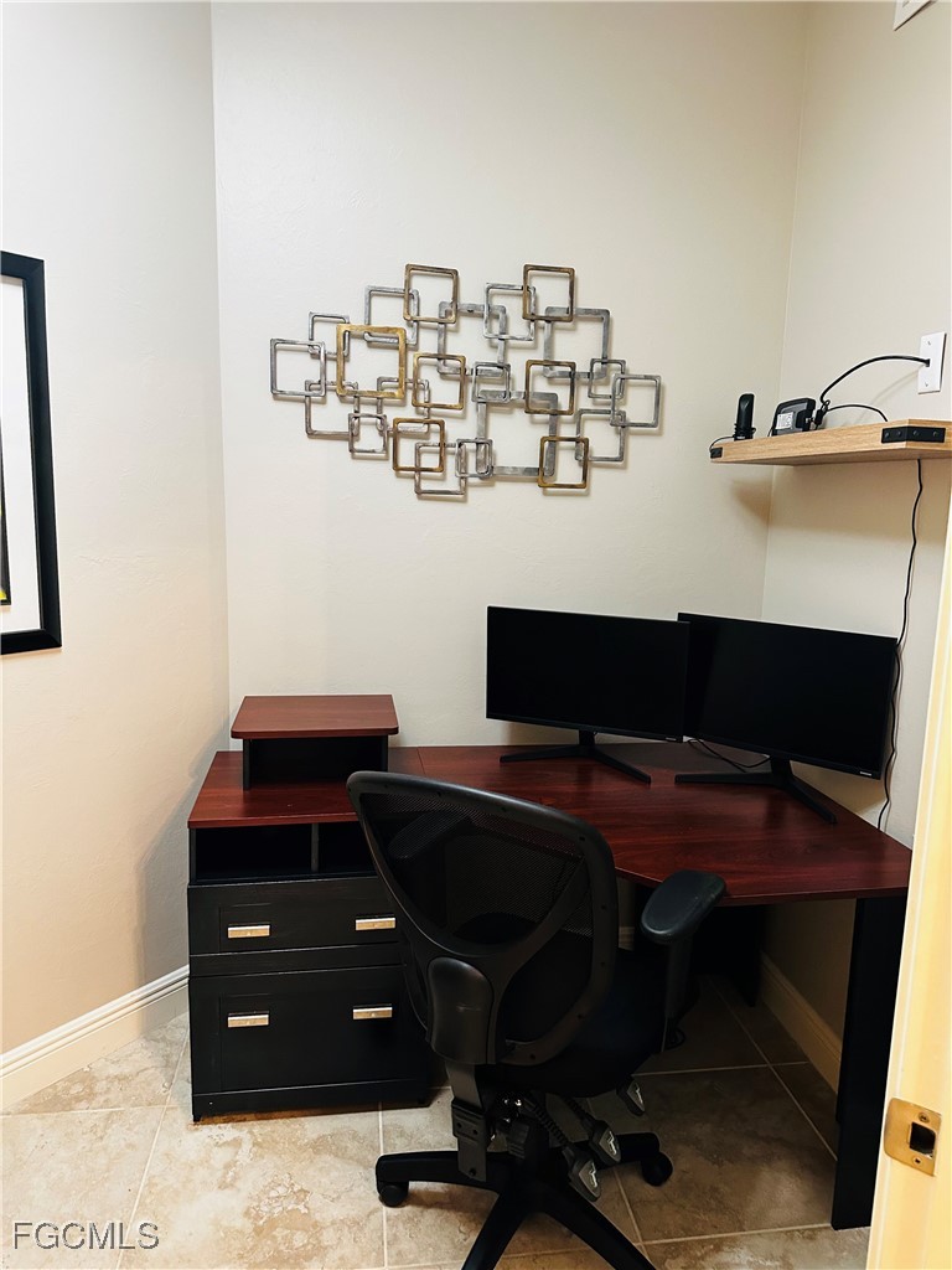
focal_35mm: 24
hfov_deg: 56.8
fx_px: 880
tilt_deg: -7.9
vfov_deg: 71.6
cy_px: 635
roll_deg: -2.2
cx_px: 476
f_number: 1.78
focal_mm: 6.86
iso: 400
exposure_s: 1/60
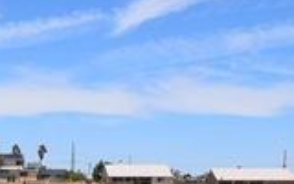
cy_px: 354
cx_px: -110
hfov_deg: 17.5
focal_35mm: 110
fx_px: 881
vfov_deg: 11.0
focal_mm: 18
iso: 200
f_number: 11
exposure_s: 1/500
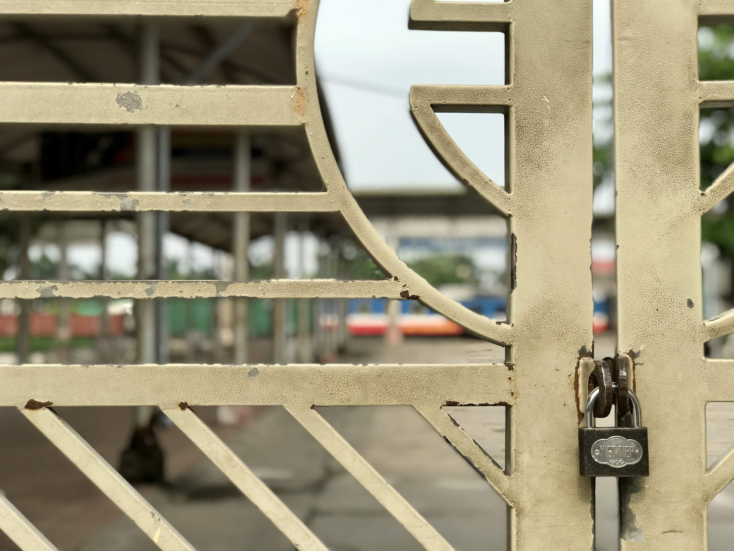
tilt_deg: +2.5
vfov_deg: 25.7
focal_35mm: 57
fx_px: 1209
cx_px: 367
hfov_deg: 33.8
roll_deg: +1.2
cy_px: 276
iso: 20
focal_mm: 6.6
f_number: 2.8
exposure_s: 1/479
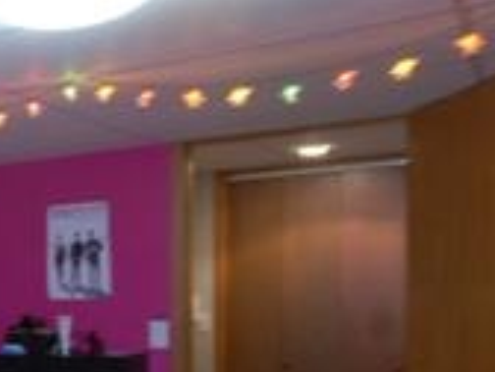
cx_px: -141
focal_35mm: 55
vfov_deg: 25.8
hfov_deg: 28.8
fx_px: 786
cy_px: 325
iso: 400
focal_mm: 10
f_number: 7.1
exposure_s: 1/1.5
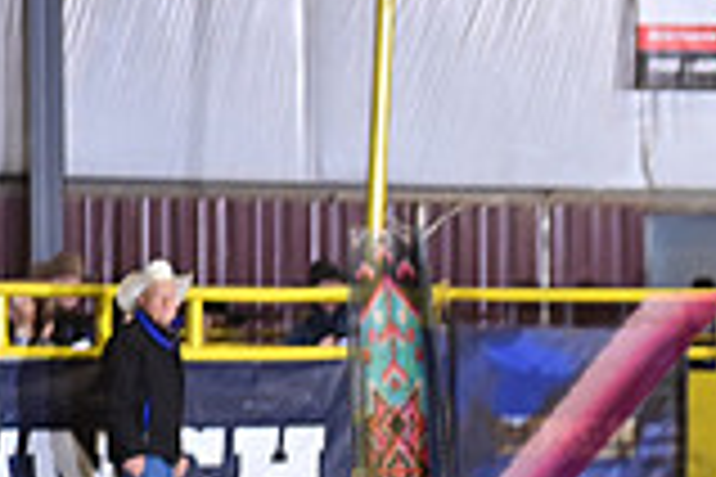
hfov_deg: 3.5
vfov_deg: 2.4
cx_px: 1184
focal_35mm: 582
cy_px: 547
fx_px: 11574
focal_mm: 160
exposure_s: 1/250
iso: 1600
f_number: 3.2
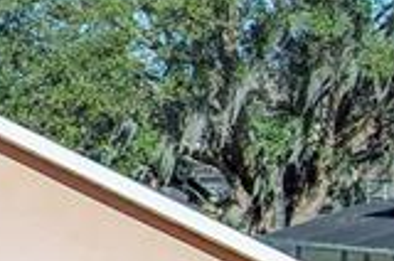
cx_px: -630
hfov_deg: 9.5
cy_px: 160
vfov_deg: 7.3
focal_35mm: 186
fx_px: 2032
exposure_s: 1/1000
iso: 400
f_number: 2.8
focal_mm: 10.57
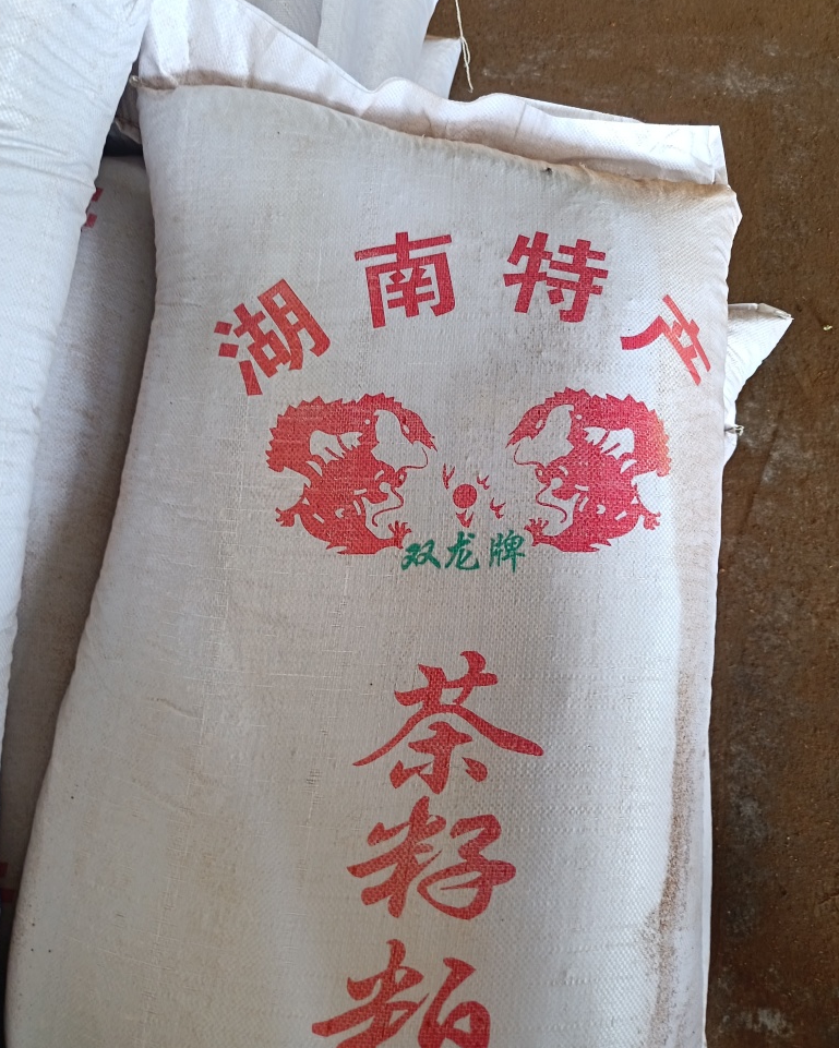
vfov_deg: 66.0
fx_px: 807
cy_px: 539
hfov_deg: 54.9
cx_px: 429
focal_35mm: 26
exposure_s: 1/33.3
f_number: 1.75
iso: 1582
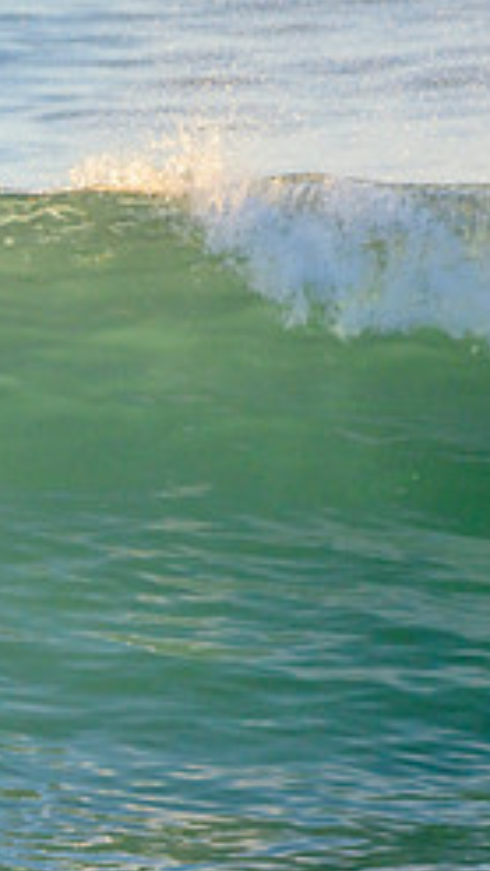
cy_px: 541
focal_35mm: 1846
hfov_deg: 0.7
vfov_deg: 1.2
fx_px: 42625
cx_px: -430
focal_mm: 500
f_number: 5.6
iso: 560
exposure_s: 1/1250
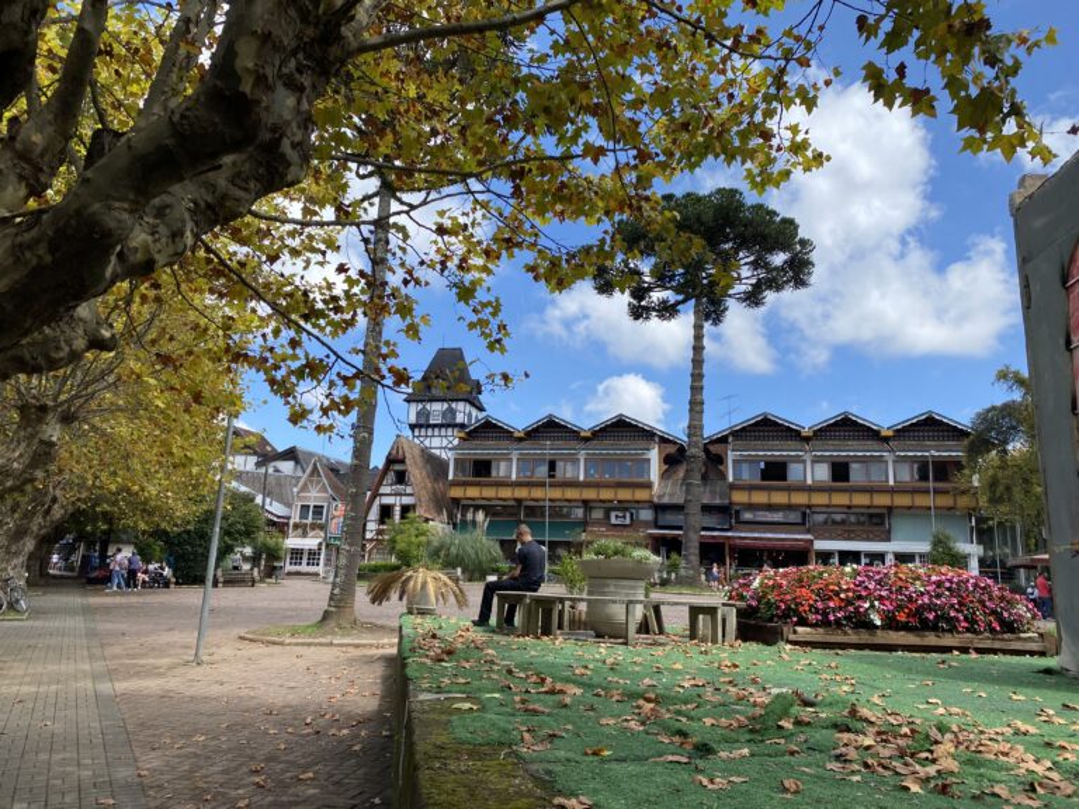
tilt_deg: +13.2
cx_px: 540
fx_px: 810
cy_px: 404
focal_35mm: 26
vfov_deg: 53.1
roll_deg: -3.0
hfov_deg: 67.3
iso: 32
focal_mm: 4.25
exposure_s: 1/1866
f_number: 1.8
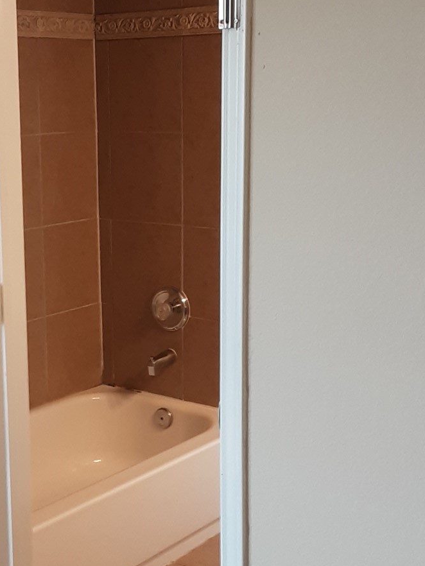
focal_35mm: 65
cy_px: 264
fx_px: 1064
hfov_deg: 22.1
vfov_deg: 29.8
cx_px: 50
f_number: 1.9
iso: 80
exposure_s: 1/30
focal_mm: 2.9
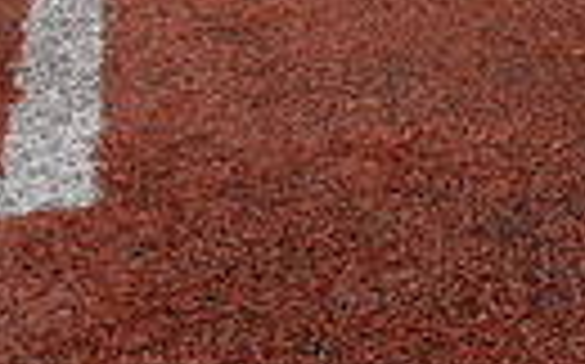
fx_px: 2135
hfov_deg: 15.2
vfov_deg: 8.6
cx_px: 630
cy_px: -611
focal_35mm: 134
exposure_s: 1/250
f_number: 8
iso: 100
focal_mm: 38
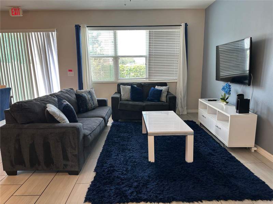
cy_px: 102
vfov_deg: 56.8
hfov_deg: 71.6
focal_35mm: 24
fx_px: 189
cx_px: 136
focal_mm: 6.86
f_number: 1.78
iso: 125
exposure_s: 1/120
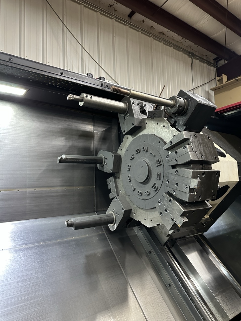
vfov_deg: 71.6
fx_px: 223
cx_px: 120
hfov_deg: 56.8
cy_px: 160
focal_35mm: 24
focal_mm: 6.86
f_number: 1.78
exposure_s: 1/60
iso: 500
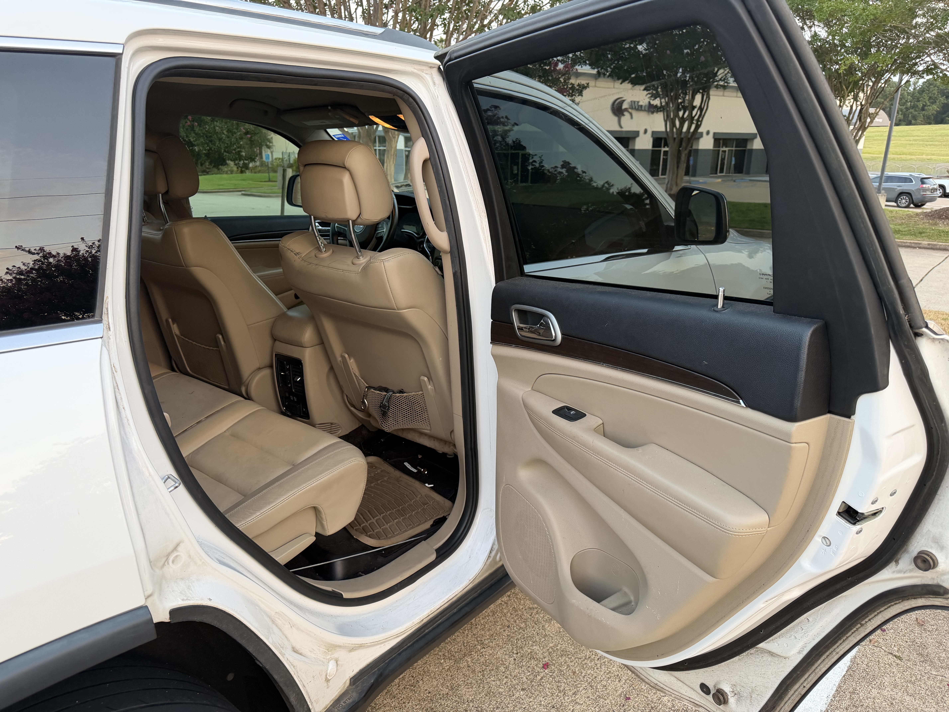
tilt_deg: -16.2
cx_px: 474
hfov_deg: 71.6
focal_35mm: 24
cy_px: 356
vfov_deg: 56.8
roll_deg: -0.1
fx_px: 658
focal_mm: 6.76
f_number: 1.78
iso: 200
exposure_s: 1/110
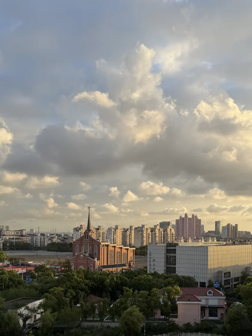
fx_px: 408
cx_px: 172
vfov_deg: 43.8
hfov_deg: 34.0
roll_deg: -0.3
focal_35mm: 42
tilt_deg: -0.8
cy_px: 239
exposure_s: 1/1522
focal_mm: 6.76
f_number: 1.78
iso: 80
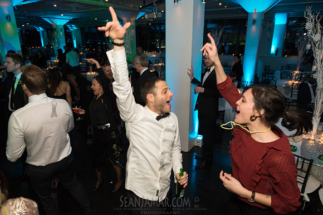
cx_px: 162
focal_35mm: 24
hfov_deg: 73.7
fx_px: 215
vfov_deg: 53.2
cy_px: 108
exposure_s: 1/400
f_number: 3.5
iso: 2500
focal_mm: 24
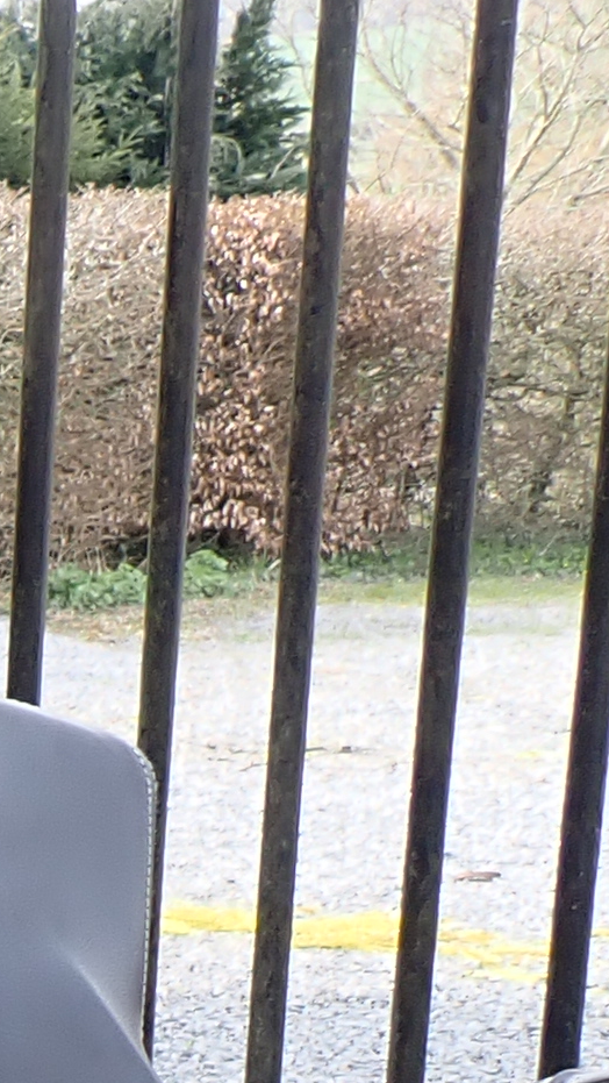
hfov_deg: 8.5
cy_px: 1469
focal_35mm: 117
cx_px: -1263
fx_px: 3357
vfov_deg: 17.1
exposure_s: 1/160
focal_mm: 4.5
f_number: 2.8
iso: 100
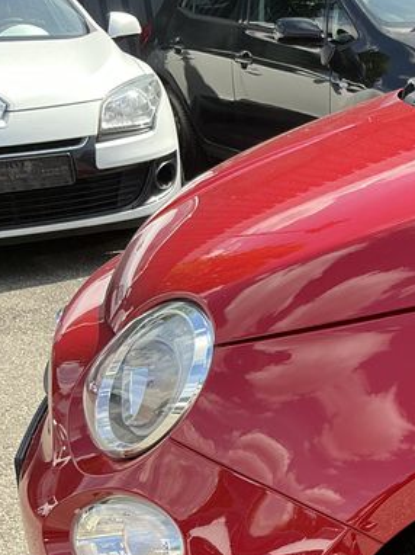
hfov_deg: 21.2
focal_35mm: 66
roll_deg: +4.5
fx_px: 1056
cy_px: 440
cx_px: 452
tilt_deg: -22.9
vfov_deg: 28.8
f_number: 1.8
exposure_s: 1/370
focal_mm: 3
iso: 25
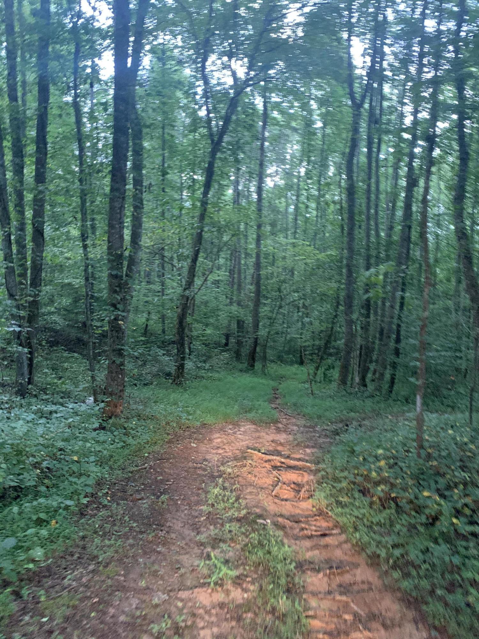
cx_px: 240
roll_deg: -1.1
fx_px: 480
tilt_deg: -12.6
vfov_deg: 67.3
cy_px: 320
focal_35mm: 26
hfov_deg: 53.1
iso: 400
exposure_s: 1/30
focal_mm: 4.25
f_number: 1.8
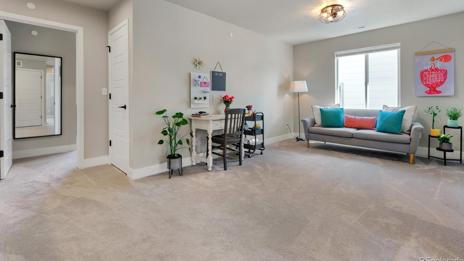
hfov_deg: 99.4
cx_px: 231
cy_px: 110
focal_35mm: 16
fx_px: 197
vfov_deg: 66.7
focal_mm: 10
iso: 400
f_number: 8
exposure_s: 1/3
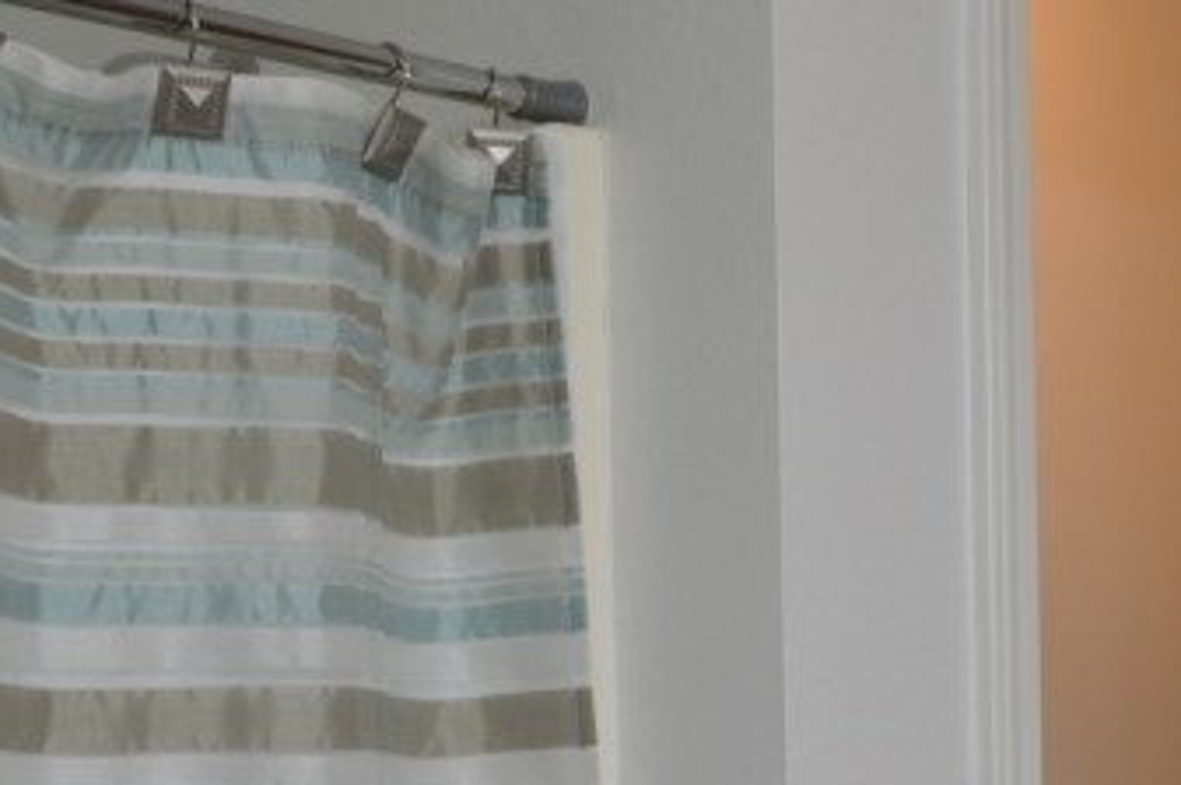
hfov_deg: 24.4
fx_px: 2687
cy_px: 941
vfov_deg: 16.0
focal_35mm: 82
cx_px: 950
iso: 400
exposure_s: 1/60
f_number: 4
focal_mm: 18
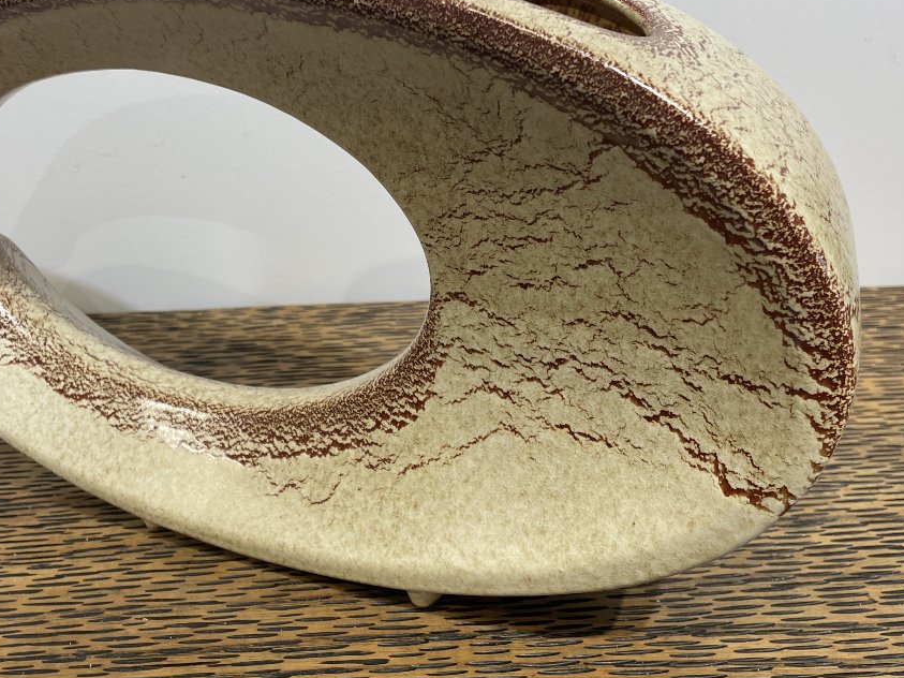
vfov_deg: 38.4
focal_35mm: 37
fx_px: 966
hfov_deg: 49.8
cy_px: 261
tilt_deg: -24.5
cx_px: 352
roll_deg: +3.3
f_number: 1.6
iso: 32
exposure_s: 1/105
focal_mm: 4.2
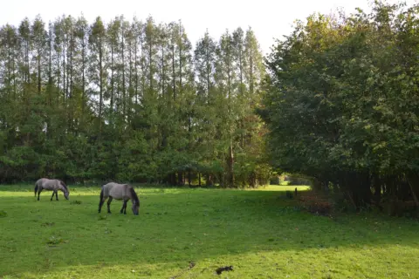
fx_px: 436
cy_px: 140
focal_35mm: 38
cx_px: 210
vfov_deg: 35.5
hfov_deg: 51.3
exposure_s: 1/125
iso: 140
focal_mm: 25
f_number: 5.6
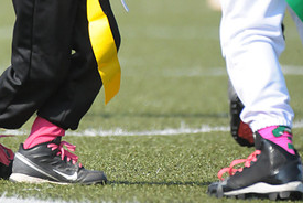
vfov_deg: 1.5
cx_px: 147
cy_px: -95
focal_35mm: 915
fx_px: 7709
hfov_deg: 2.3
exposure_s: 1/8000
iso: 1600
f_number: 4
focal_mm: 290
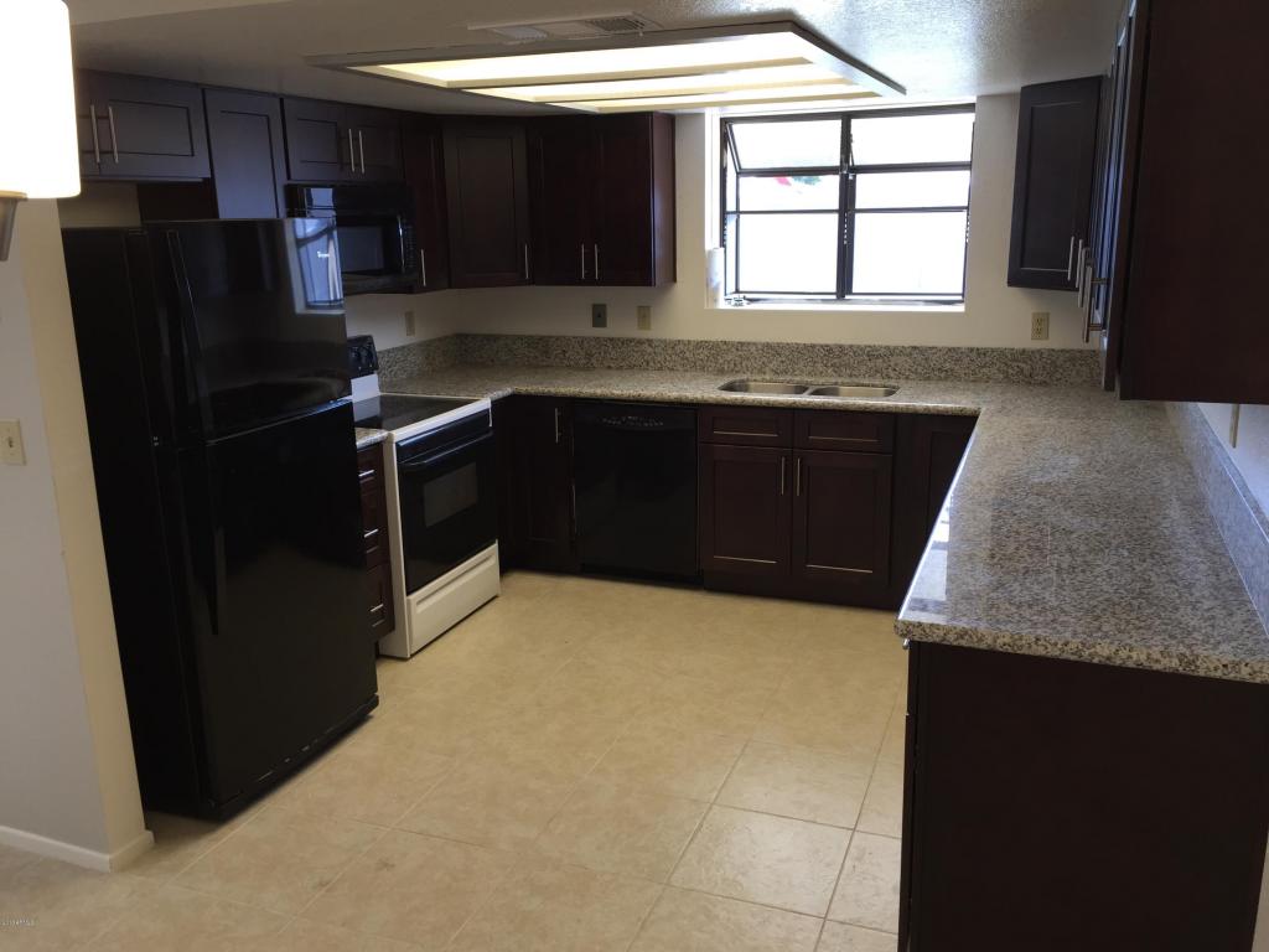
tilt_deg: -15.1
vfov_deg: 48.2
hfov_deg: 61.7
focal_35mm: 29
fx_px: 1063
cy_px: 476
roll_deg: +0.6
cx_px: 634
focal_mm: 4.15
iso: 40
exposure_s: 1/40
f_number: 2.2
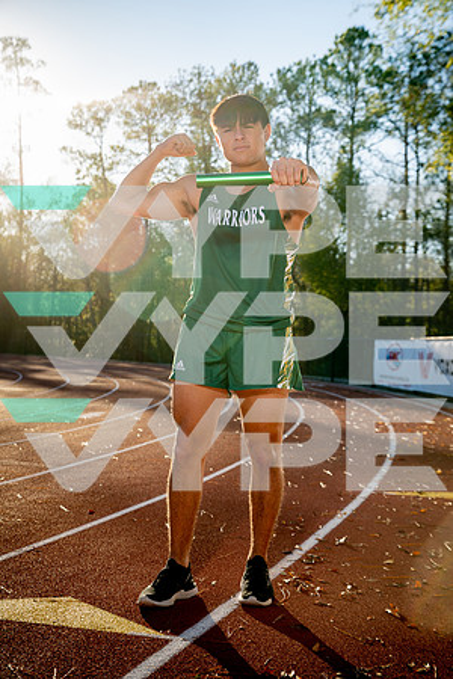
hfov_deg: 26.0
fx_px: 981
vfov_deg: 38.2
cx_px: 226
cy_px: 340
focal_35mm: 52
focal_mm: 52
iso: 100
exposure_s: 1/250
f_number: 4.5
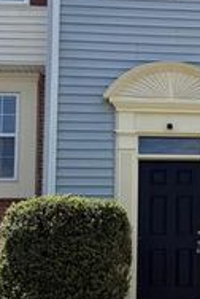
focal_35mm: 88
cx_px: 297
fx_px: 733
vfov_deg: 23.0
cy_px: 202
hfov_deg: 14.5
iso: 80
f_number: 1.78
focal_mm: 6.76
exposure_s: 1/3953
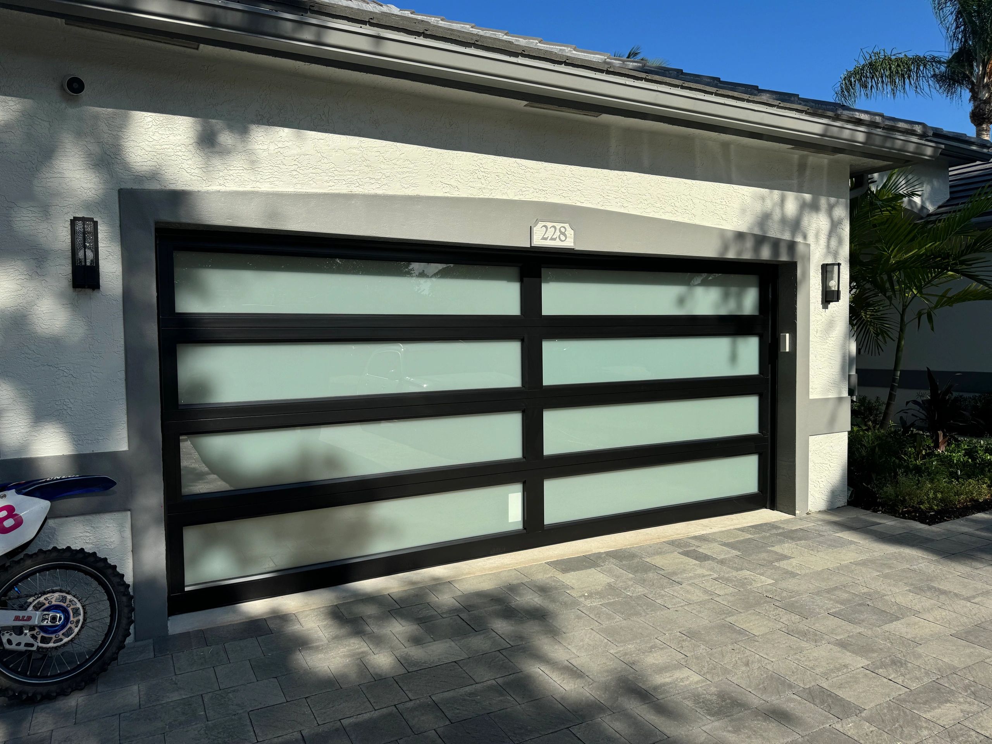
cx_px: 496
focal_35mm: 24
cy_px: 372
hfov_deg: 71.6
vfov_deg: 56.8
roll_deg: +1.1
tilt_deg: -2.5
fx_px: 688
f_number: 1.78
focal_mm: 6.76
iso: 80
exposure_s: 1/5348
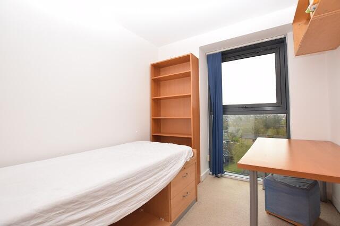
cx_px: 170
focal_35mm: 15
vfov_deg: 77.3
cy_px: 113
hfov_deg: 100.4
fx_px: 142
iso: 400
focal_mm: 10
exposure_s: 1/125
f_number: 5.6
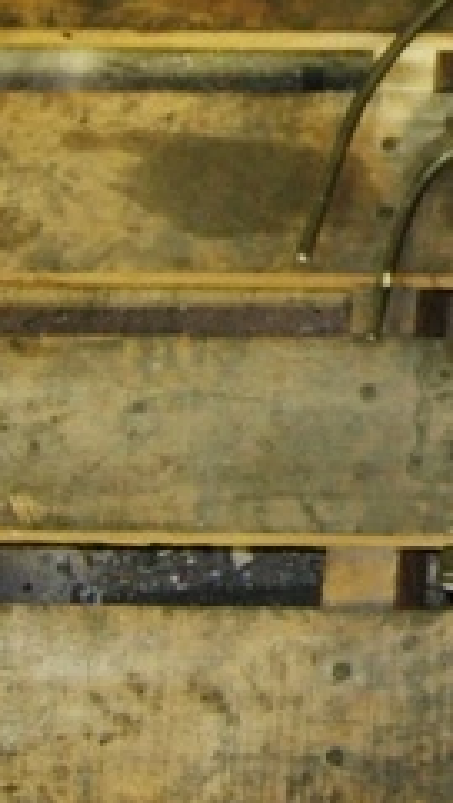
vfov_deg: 16.2
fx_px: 2769
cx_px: 896
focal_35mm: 130
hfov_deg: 8.8
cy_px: 40
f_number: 2.7
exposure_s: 1/5.6
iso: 81
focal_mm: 7.5
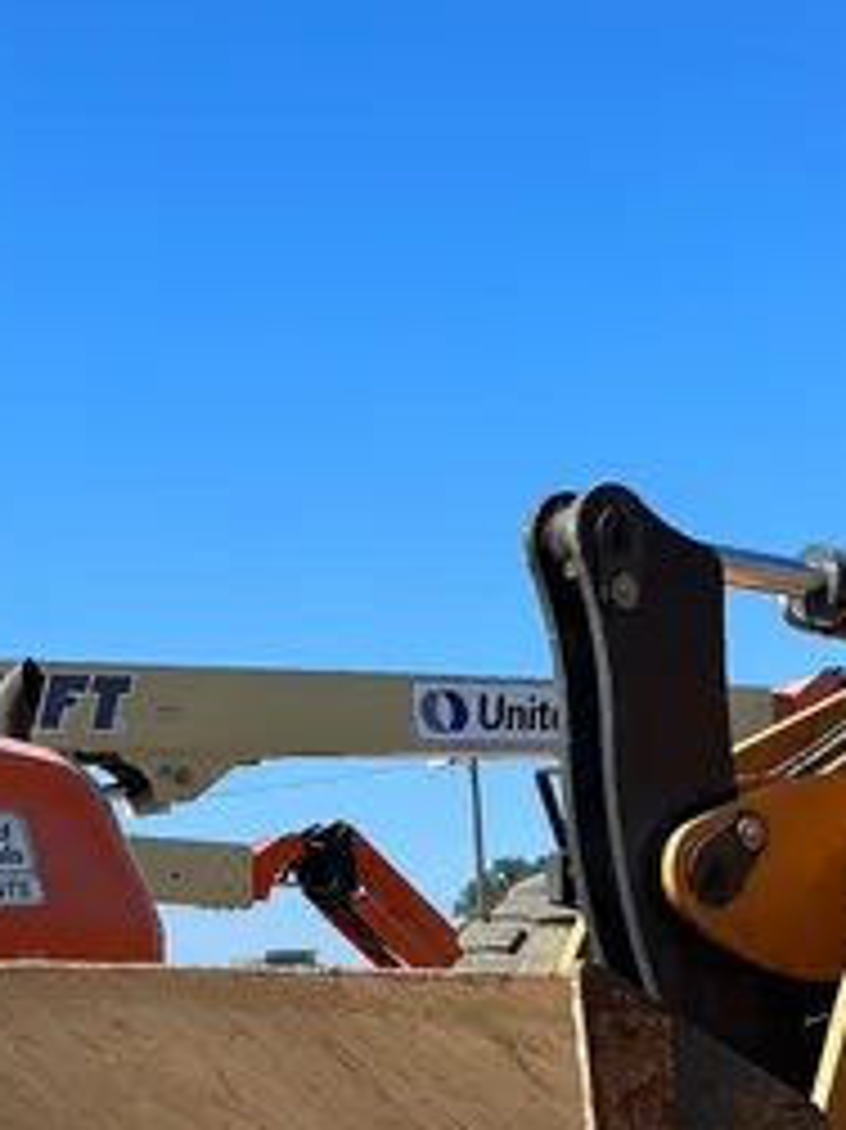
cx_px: 891
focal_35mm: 76
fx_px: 2479
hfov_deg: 18.7
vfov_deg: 23.7
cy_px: 1317
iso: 50
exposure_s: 1/3413
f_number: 1.6
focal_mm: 5.1
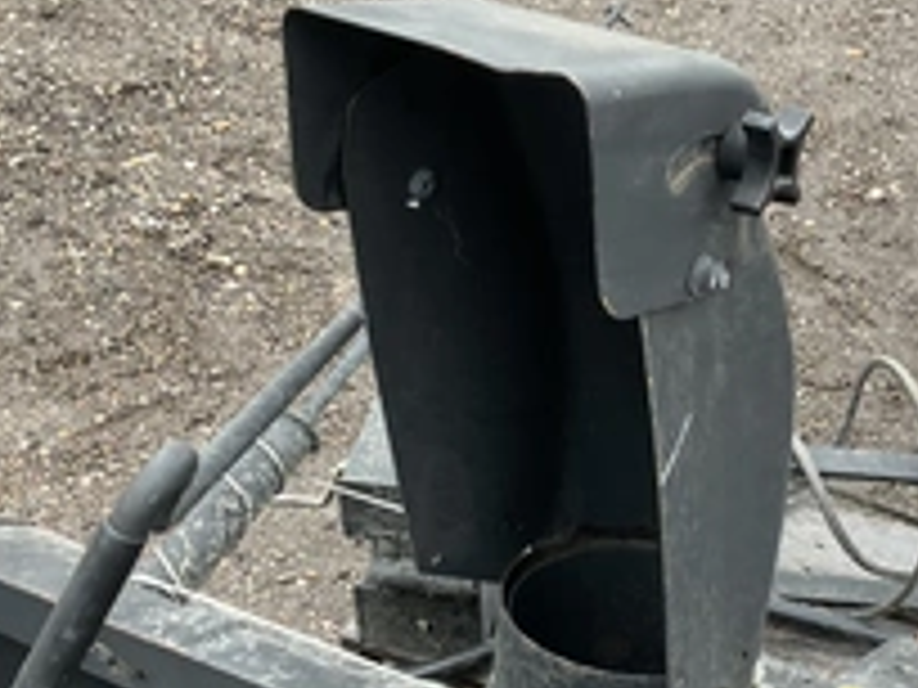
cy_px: 463
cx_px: 616
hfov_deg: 33.5
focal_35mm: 57
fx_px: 1512
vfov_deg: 25.5
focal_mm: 3
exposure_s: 1/122
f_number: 1.8
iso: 25
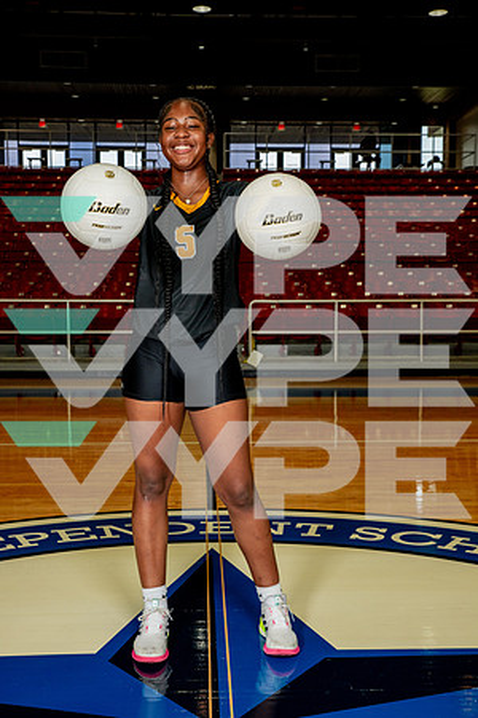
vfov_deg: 42.7
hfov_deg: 29.2
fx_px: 916
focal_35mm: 46
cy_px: 359
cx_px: 239
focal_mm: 46
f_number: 7.1
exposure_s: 1/200
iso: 800
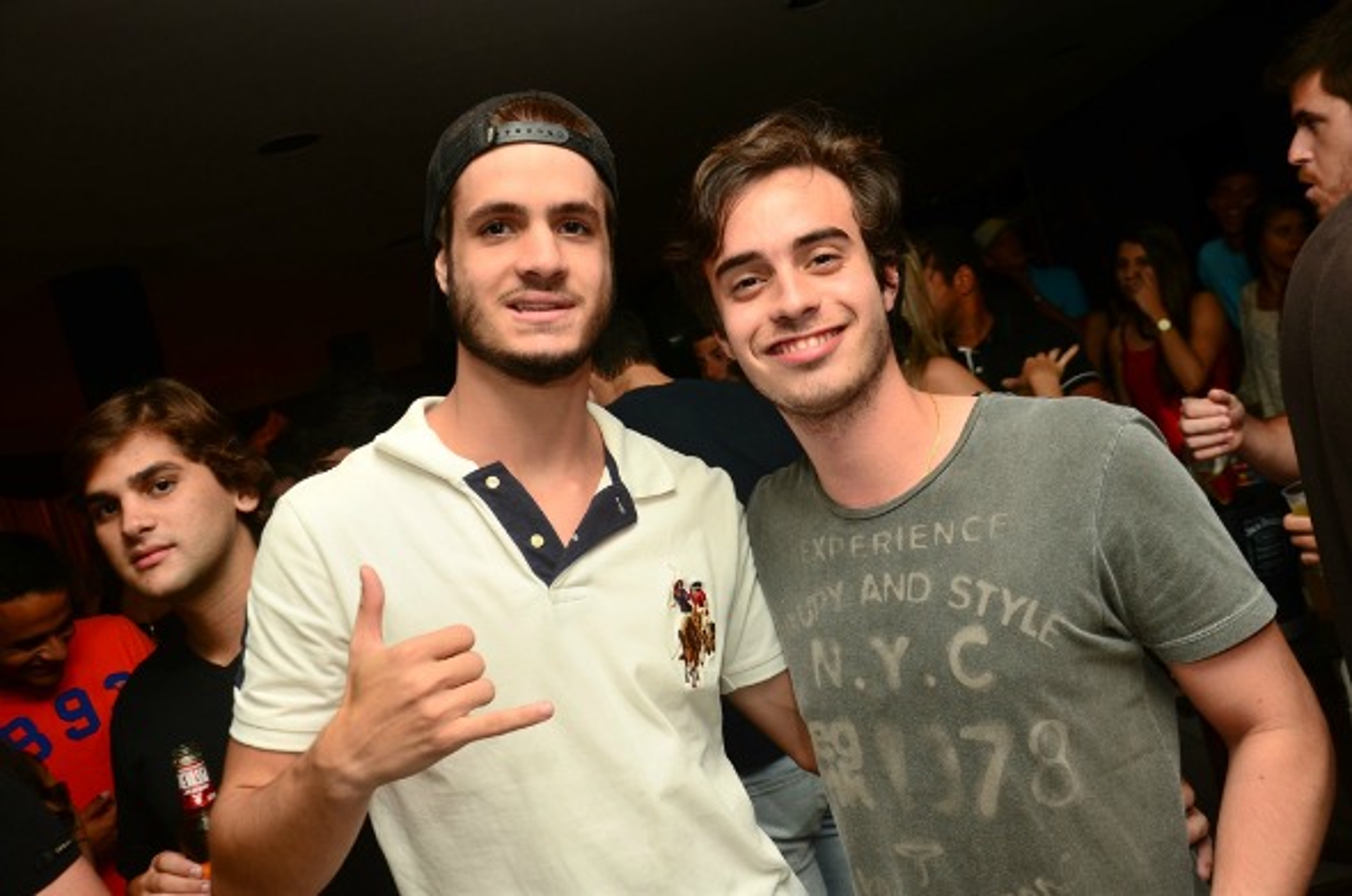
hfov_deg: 53.2
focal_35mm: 36
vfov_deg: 36.7
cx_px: 676
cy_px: 448
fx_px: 1349
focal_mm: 24
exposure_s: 1/13
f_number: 5.6
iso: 400
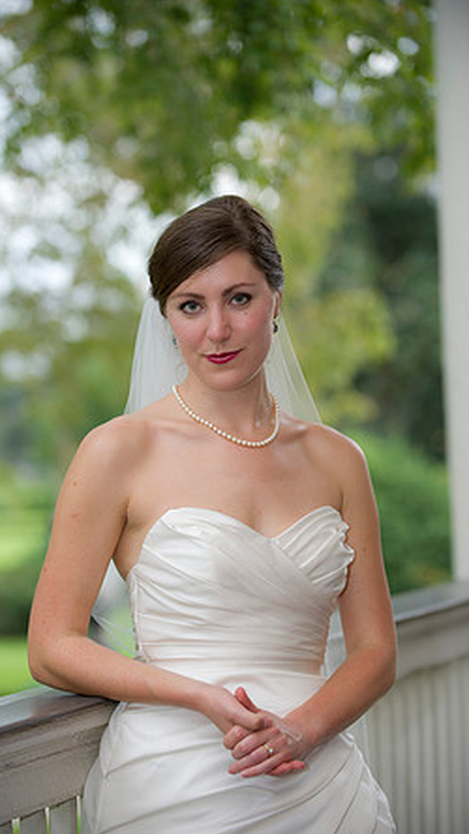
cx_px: 215
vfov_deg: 19.8
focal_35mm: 108
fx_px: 2390
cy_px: 416
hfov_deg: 11.2
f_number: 2.8
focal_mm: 102
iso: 250
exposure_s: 1/100
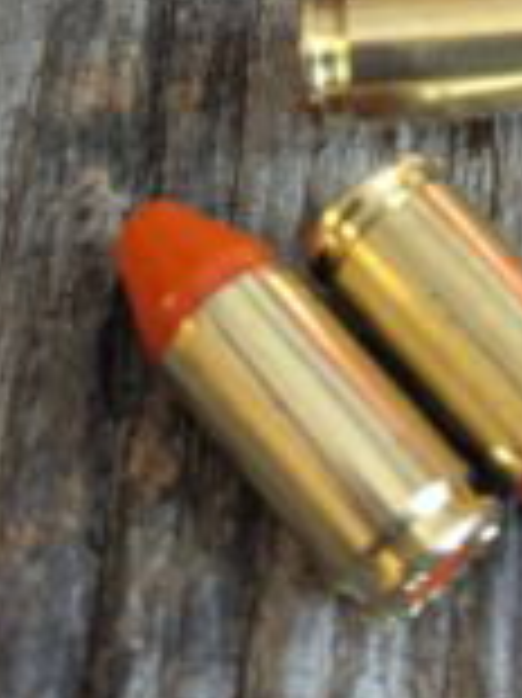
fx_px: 1872
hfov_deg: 15.6
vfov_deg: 20.0
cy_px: -95
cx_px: 522
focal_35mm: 93
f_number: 1.85
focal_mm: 6.81
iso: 559
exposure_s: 1/66.9
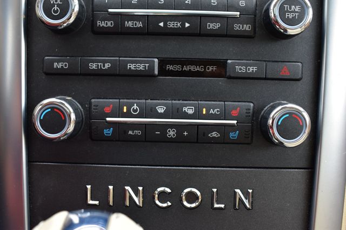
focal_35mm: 36
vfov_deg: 36.8
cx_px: 173
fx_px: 346
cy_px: 115
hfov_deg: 53.2
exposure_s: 1/20
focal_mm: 24
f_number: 6.3
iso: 400
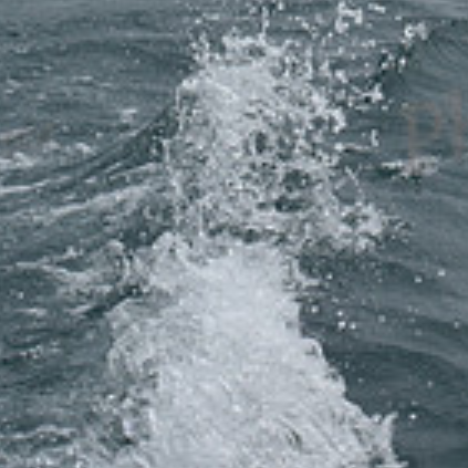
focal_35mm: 245
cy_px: -375
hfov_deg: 7.1
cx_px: 227
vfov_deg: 7.0
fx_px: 3747
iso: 250
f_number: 11
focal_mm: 70
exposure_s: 1/800
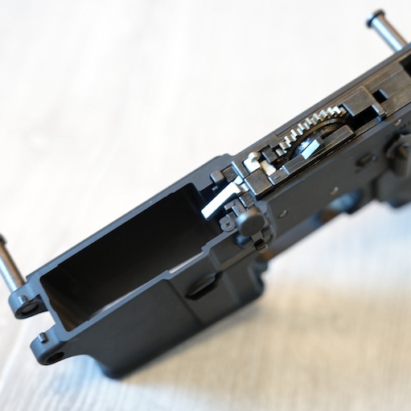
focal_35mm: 61
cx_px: 253
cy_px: 203
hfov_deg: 28.1
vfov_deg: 28.2
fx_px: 819
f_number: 2.8
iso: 200
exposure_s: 1/5
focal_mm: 47
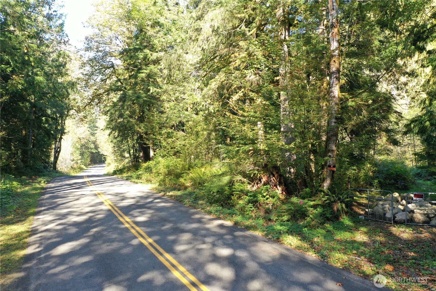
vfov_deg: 46.4
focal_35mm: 28
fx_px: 339
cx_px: 218
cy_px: 146
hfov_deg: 65.5
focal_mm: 10.26
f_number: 4
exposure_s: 1/60
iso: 100
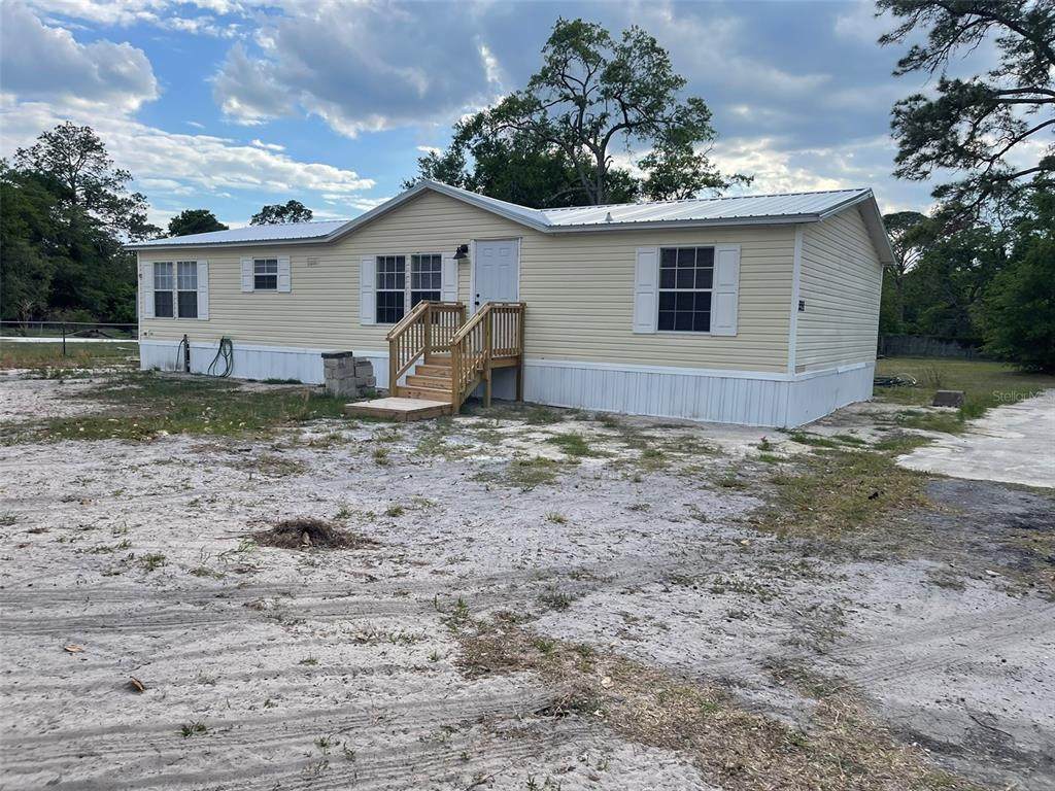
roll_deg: -0.8
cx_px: 528
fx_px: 762
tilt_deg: -7.6
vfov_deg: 54.9
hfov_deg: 69.4
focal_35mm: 25
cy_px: 396
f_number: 1.6
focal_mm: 5.1
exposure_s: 1/2433
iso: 32
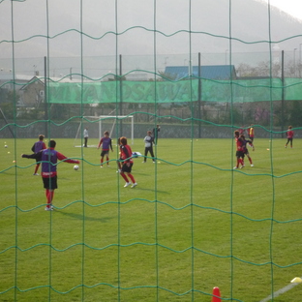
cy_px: 151
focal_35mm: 119
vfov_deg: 14.7
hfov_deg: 14.6
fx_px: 1175
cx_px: 170
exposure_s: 1/500
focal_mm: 17.6
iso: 320
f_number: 5.6
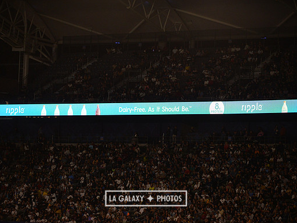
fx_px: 1493
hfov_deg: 11.4
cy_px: 112
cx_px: 146
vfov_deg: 8.5
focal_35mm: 174
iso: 1600
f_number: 2.8
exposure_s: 1/3200
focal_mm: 160
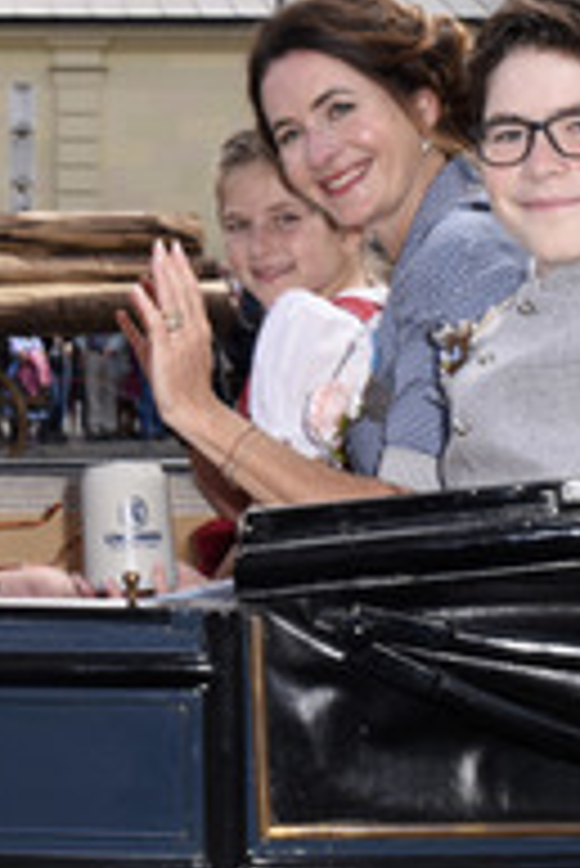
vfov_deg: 19.4
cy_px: 274
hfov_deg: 13.0
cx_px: 61
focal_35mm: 105
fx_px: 2533
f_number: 9
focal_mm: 30
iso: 250
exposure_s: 1/160
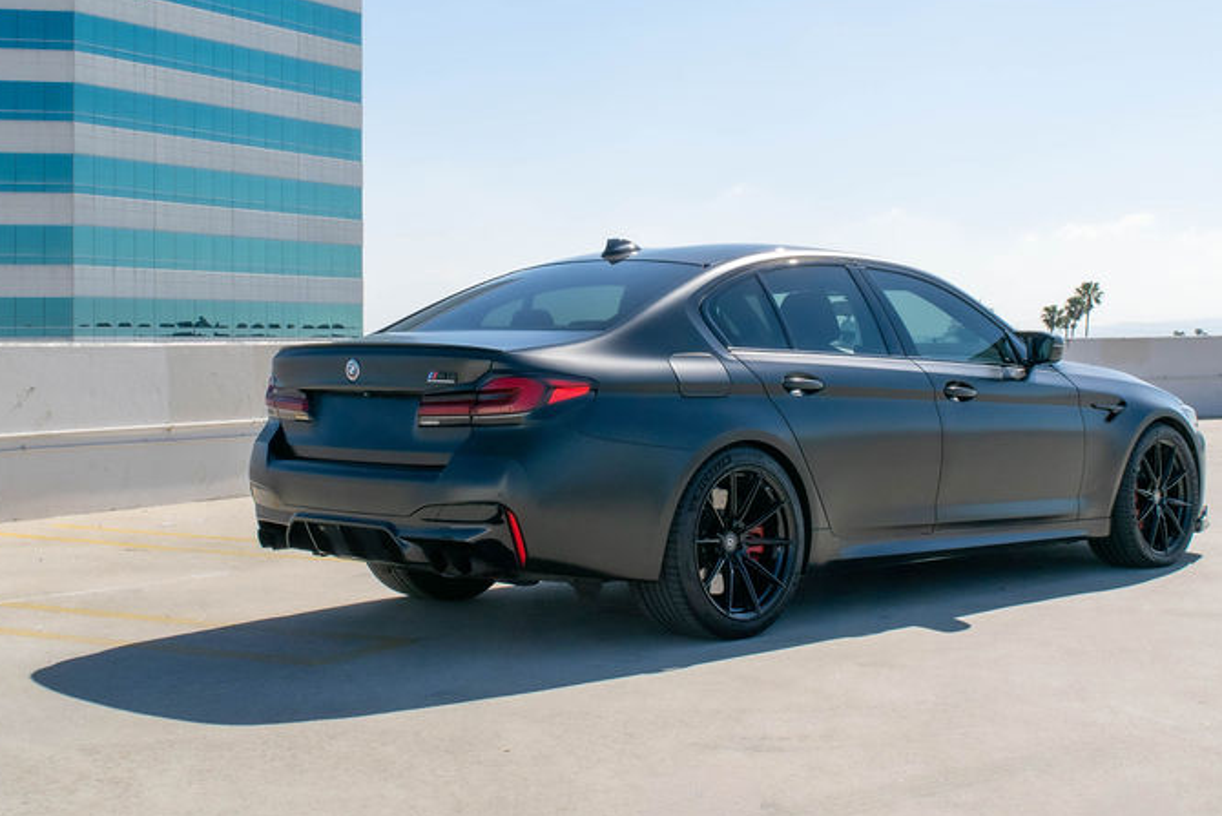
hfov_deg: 36.2
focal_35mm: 55
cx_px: 615
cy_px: 280
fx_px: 1867
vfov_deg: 24.5
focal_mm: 24
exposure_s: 1/500
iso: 200
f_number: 11
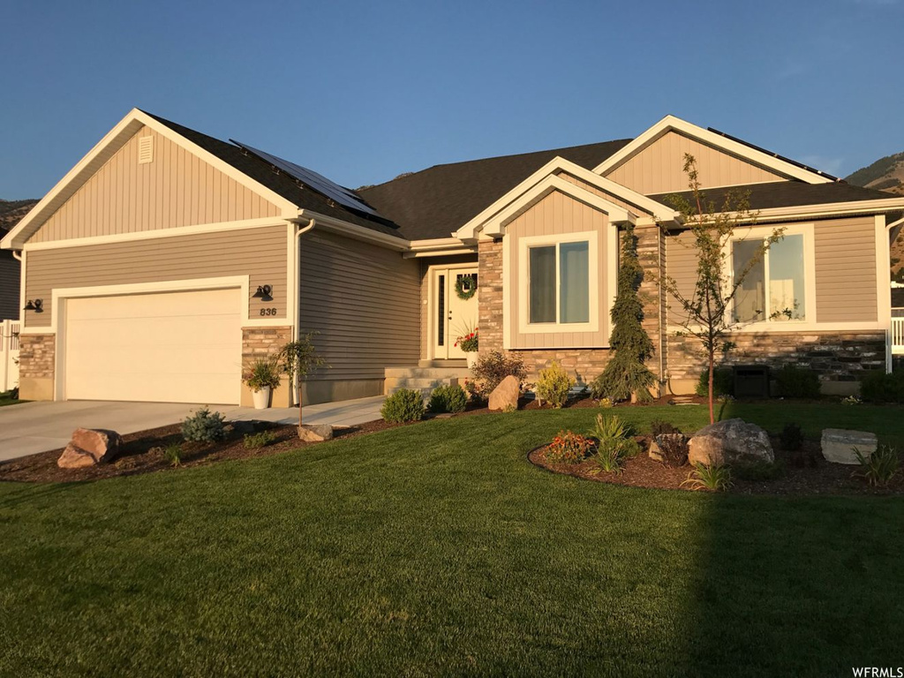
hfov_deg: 63.4
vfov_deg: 49.7
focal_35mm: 28
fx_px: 731
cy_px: 339
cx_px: 452
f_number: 1.8
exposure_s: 1/1709
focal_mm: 3.99
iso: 20
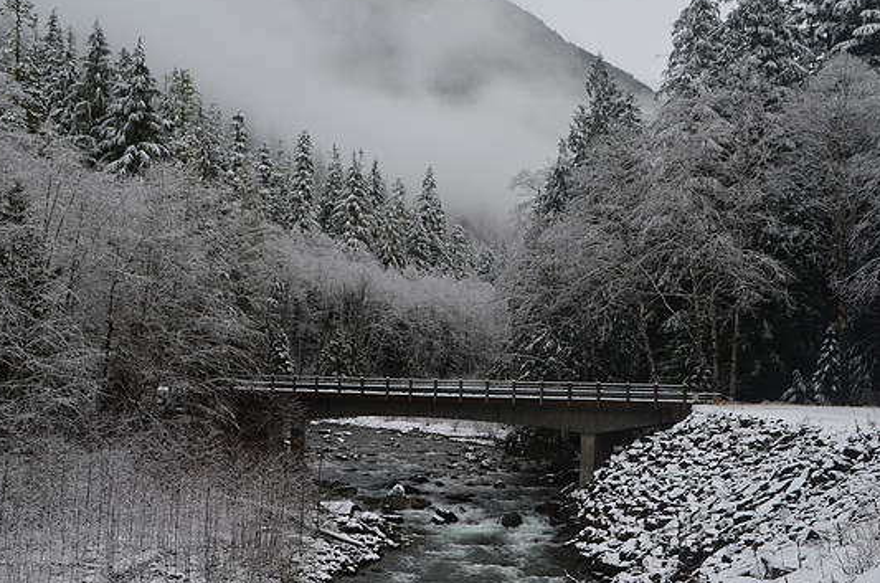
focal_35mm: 49
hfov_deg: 40.4
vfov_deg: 27.4
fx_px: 1195
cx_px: 428
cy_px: 306
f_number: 10
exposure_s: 1/80
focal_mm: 30
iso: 200
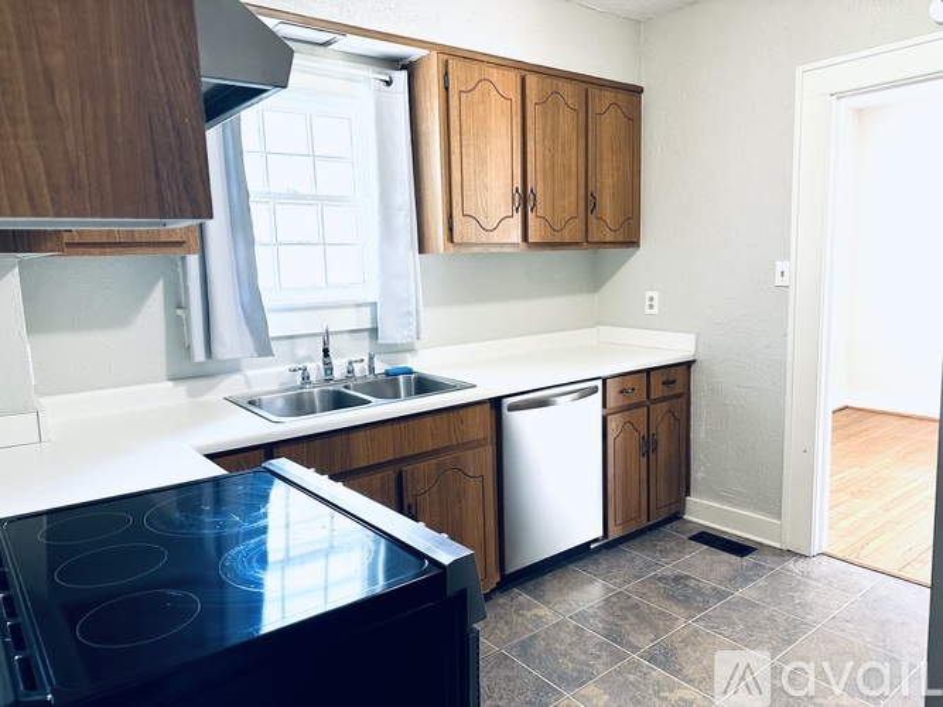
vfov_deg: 56.8
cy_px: 354
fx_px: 654
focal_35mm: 24
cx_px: 472
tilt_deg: -8.7
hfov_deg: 71.6
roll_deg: +1.8
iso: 125
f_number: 1.78
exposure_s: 1/60
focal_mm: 6.86
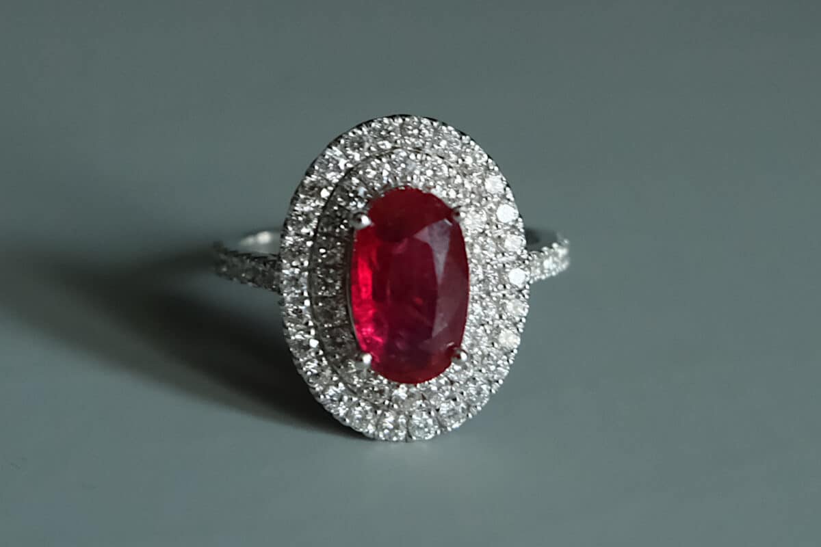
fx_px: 593
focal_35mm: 26
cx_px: 410
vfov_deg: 49.6
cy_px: 274
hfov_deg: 69.4
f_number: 4.5
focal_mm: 17.5
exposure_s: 1/8
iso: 1600
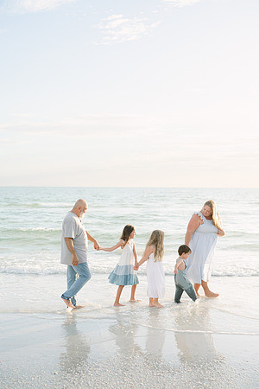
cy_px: 194
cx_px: 130
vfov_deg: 39.6
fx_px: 540
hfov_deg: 27.0
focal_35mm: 50
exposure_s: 1/640
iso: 100
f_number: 2.8
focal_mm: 50
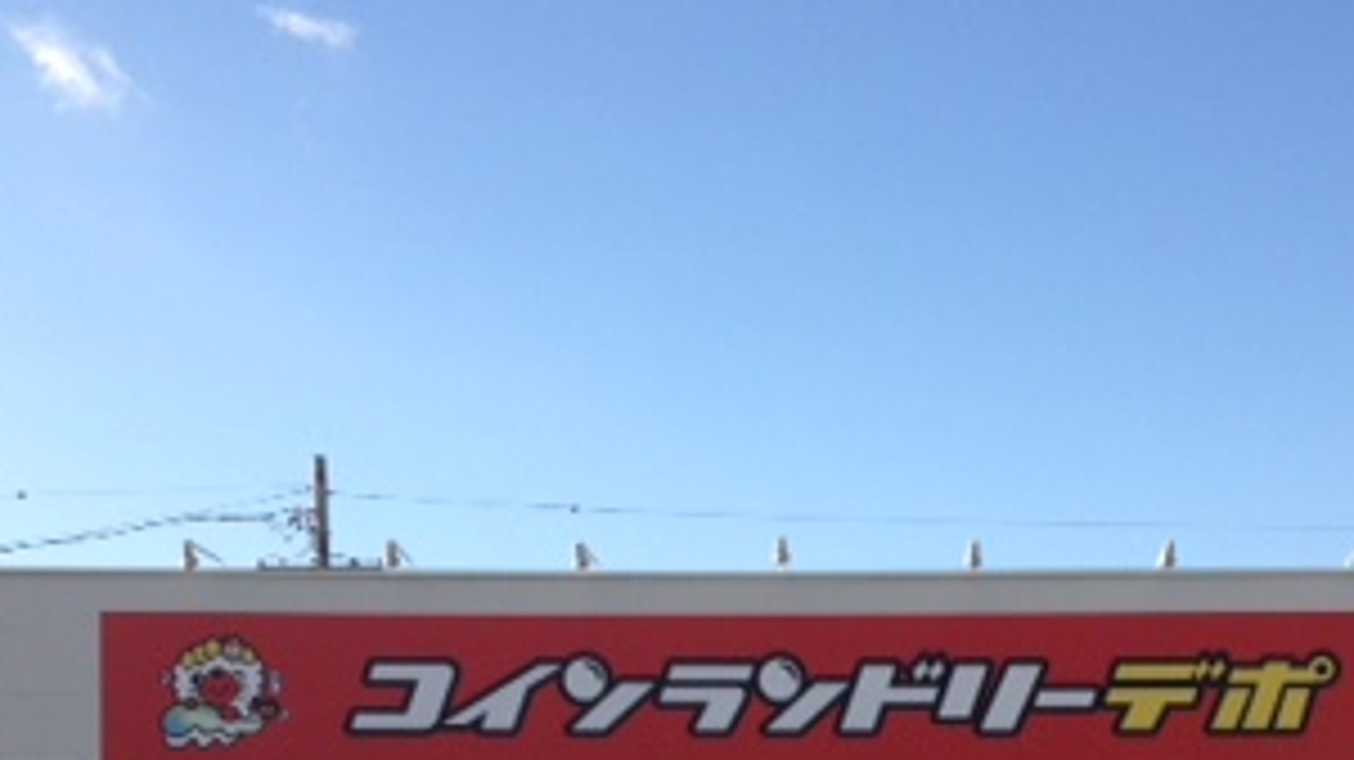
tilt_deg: +0.2
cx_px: 868
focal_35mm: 81
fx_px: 2907
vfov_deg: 14.3
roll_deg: -0.7
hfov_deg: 26.1
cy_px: 967
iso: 50
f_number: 2.4
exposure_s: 1/1082
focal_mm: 4.28
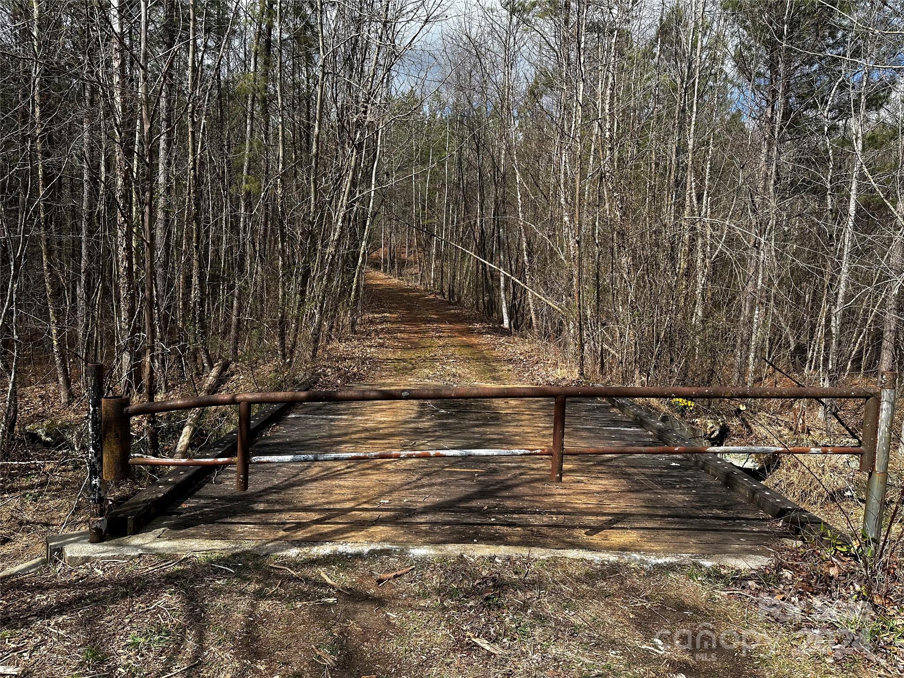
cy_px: 339
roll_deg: -2.2
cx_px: 452
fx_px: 627
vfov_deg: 56.8
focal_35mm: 24
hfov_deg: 71.6
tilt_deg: -5.3
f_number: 1.78
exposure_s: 1/2882
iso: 80
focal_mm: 6.86
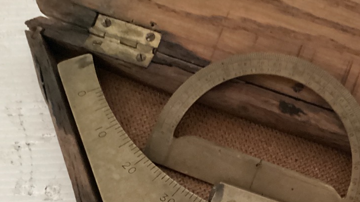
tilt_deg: -63.7
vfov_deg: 20.7
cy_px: 206
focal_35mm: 56
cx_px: 296
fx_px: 534
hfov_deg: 35.8
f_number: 2.4
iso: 800
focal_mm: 3.3
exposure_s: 1/17
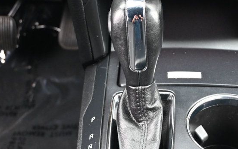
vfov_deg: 15.1
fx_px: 561
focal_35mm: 86
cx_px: 176
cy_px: 95
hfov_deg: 23.7
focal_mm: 30.5
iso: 2500
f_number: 4.8
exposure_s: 1/125
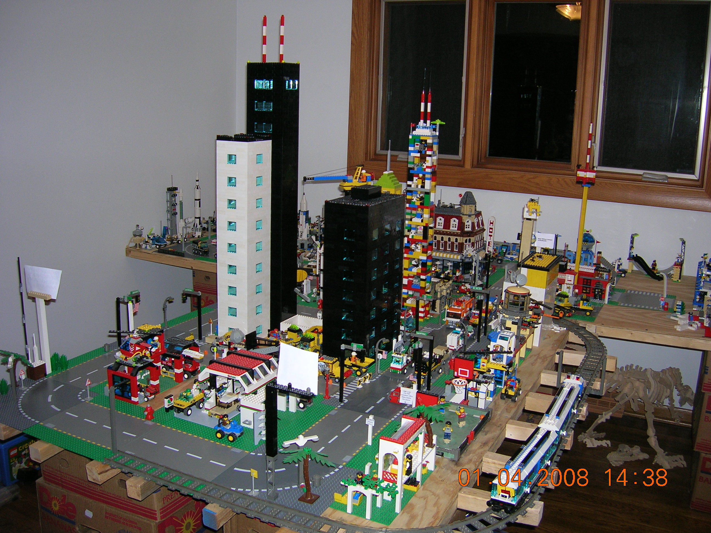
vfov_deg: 41.8
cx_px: 356
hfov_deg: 54.0
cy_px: 266
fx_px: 698
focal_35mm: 34
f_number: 2.9
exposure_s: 1/60.1
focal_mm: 5.7
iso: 74
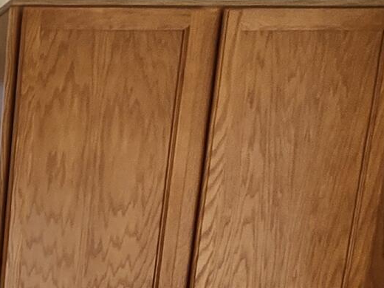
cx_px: -288
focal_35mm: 75
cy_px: 457
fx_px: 832
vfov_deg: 17.3
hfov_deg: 19.8
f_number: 2.2
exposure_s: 1/120
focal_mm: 1.74
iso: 50
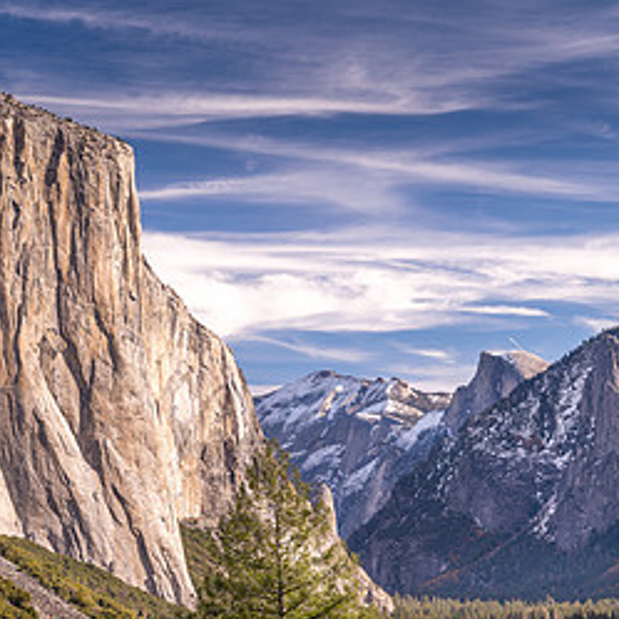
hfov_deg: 17.8
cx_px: 470
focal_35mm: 97
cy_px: 474
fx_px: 1962
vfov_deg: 17.8
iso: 90
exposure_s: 1/50
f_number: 8
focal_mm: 49
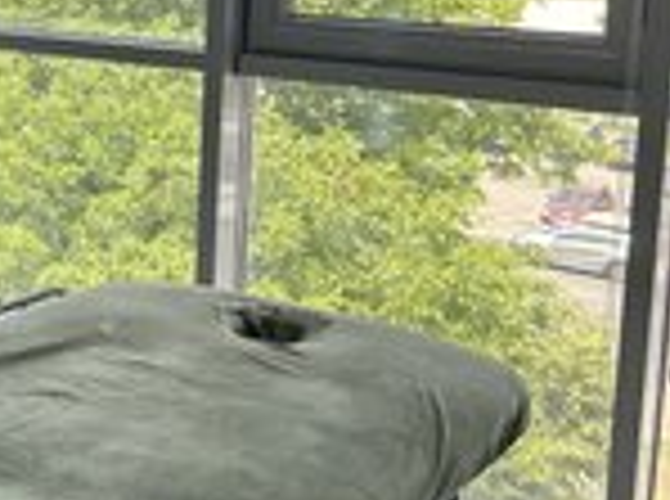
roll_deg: -1.4
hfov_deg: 24.1
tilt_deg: -4.9
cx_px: -225
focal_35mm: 70
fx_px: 1352
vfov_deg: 20.6
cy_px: 81
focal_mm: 5.7
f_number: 1.5
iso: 32
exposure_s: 1/139
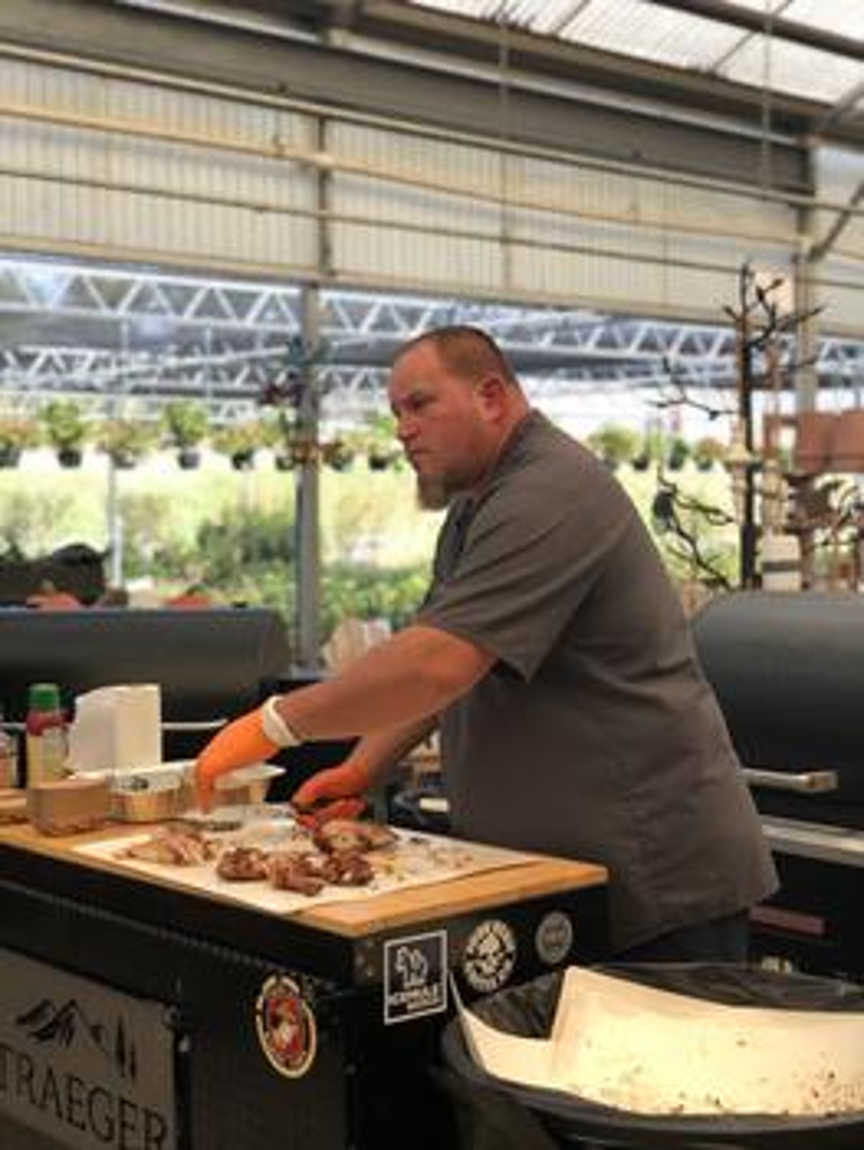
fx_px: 1728
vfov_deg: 36.8
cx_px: 432
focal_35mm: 52
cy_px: 575
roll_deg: +0.2
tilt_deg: -2.1
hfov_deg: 28.1
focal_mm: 6
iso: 16
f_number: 2.4
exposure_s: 1/120
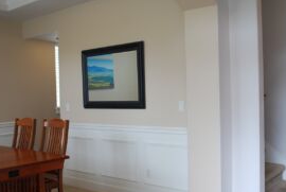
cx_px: 153
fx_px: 318
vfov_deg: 33.5
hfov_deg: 48.4
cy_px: 107
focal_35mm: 40
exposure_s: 1/60
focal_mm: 18
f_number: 4
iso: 200
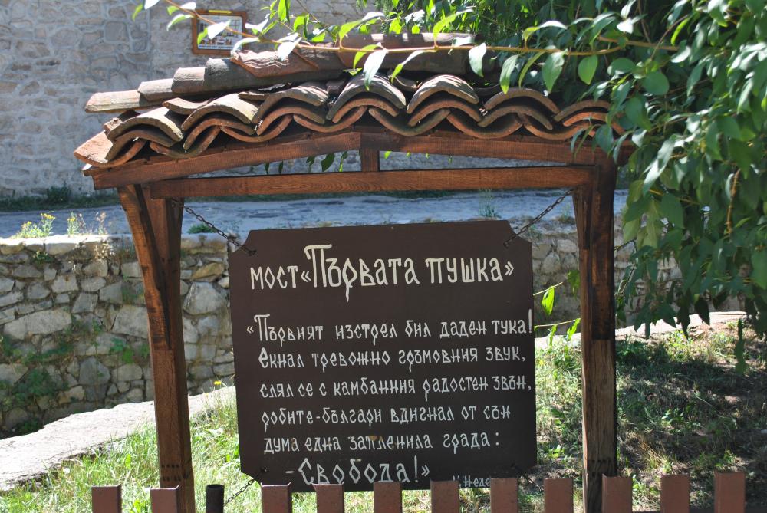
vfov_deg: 29.9
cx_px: 384
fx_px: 960
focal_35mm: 45
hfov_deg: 43.6
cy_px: 256
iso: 125
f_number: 5.6
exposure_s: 1/125
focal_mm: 30
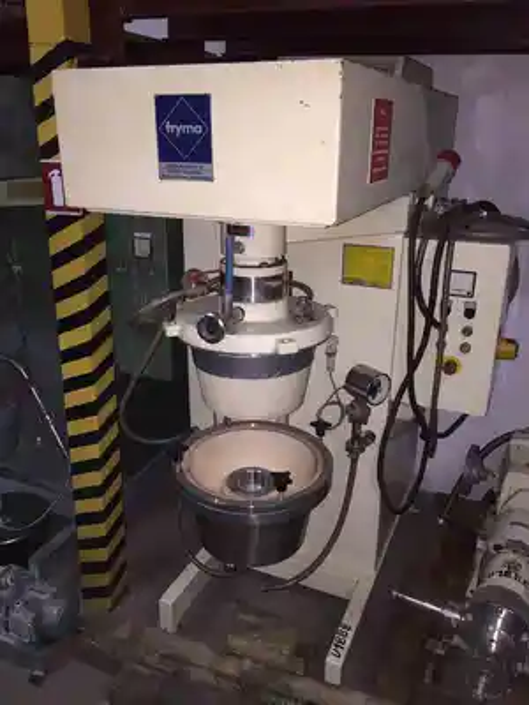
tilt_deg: -20.1
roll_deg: -1.4
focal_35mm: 29
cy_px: 352
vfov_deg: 61.7
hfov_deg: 48.2
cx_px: 264
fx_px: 591
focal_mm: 4.15
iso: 125
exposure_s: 1/17
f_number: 2.2
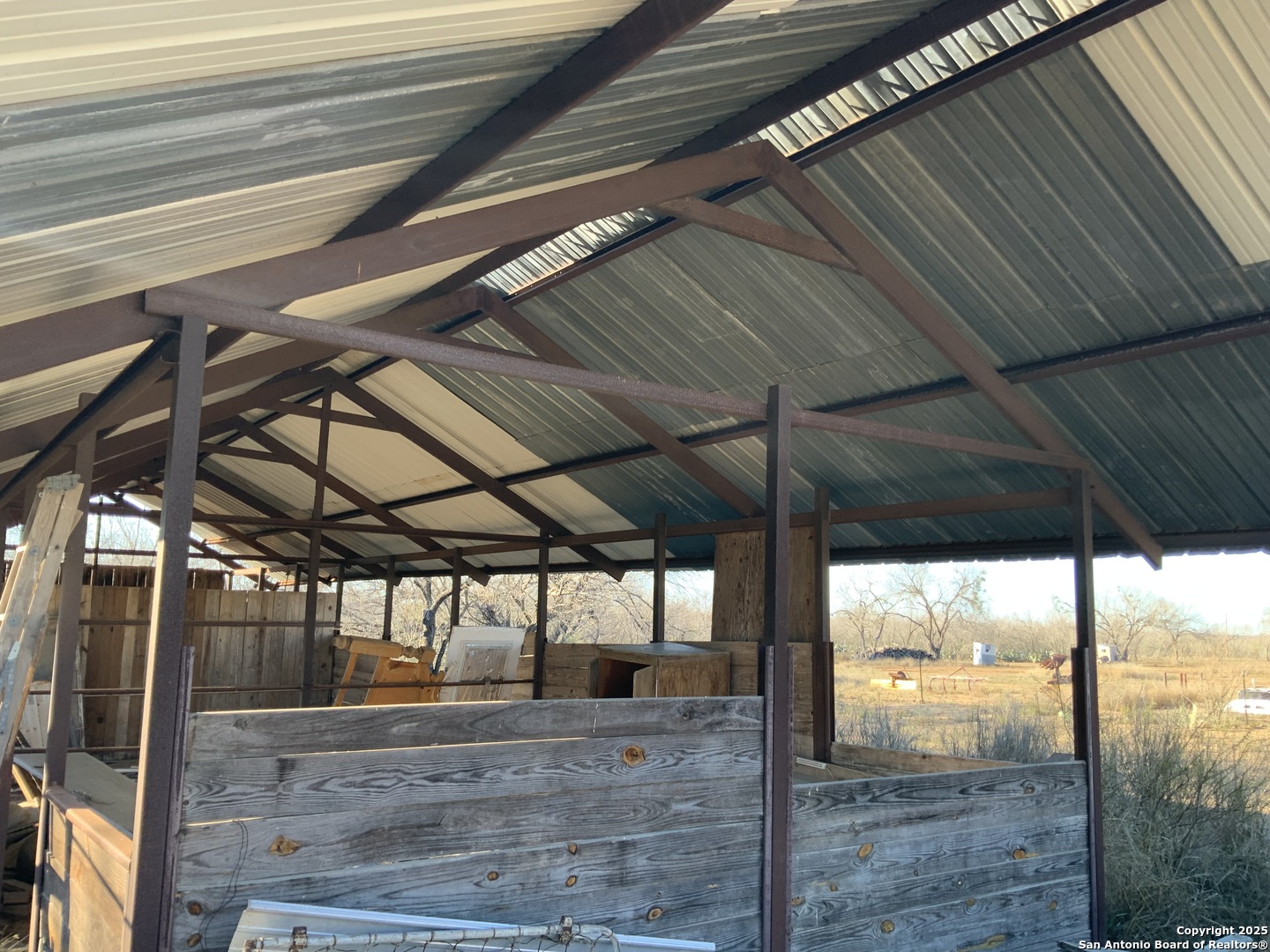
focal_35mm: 29
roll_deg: +1.3
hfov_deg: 61.7
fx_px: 1064
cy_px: 476
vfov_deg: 48.2
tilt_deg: +7.7
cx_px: 635
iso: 20
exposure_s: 1/120
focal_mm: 3
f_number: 1.8
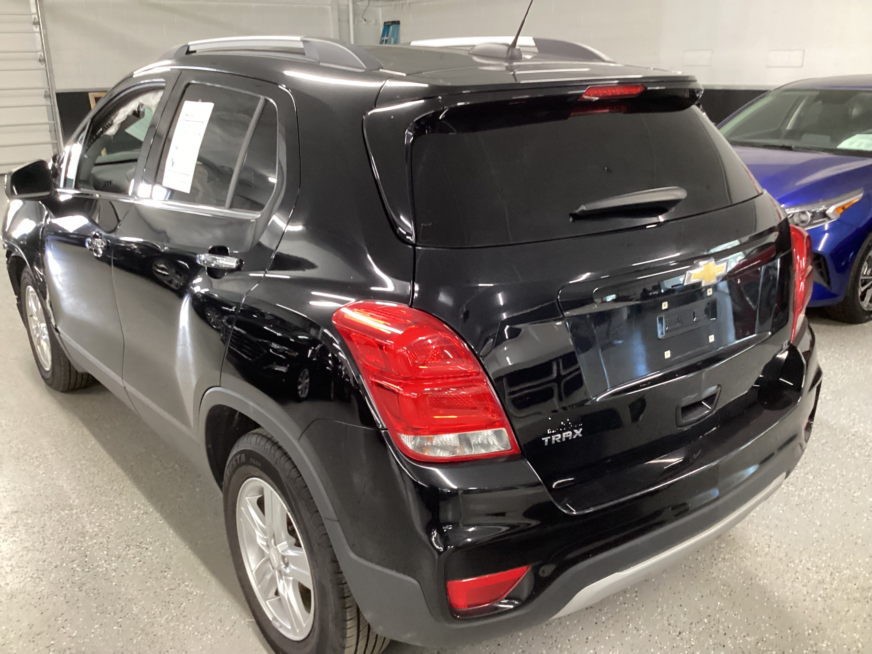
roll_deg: +0.4
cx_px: 436
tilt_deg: -19.3
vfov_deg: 45.4
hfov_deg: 58.4
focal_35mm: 31
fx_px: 781
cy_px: 327
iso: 400
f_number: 2.4
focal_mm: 3.3
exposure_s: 1/30
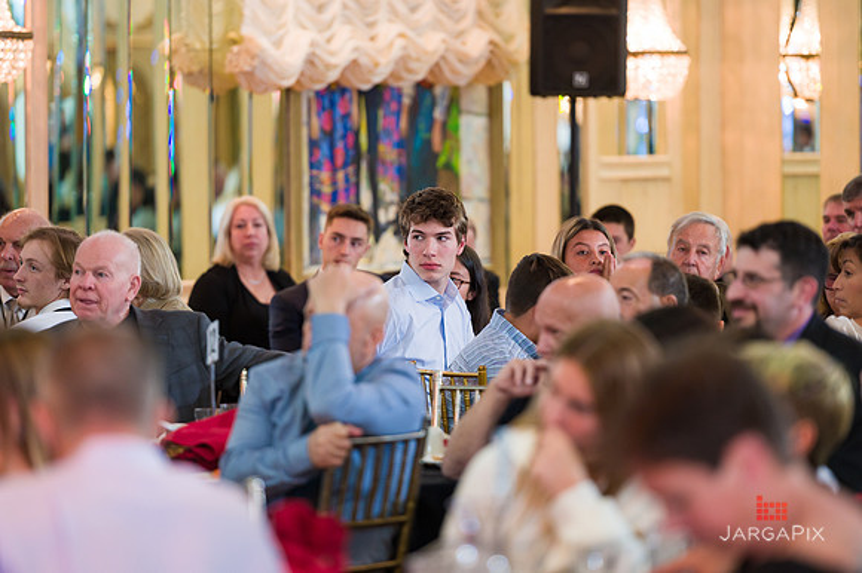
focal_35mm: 204
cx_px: 432
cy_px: 287
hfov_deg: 10.1
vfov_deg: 6.7
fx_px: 4870
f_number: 3.2
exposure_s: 1/200
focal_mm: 200
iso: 1250
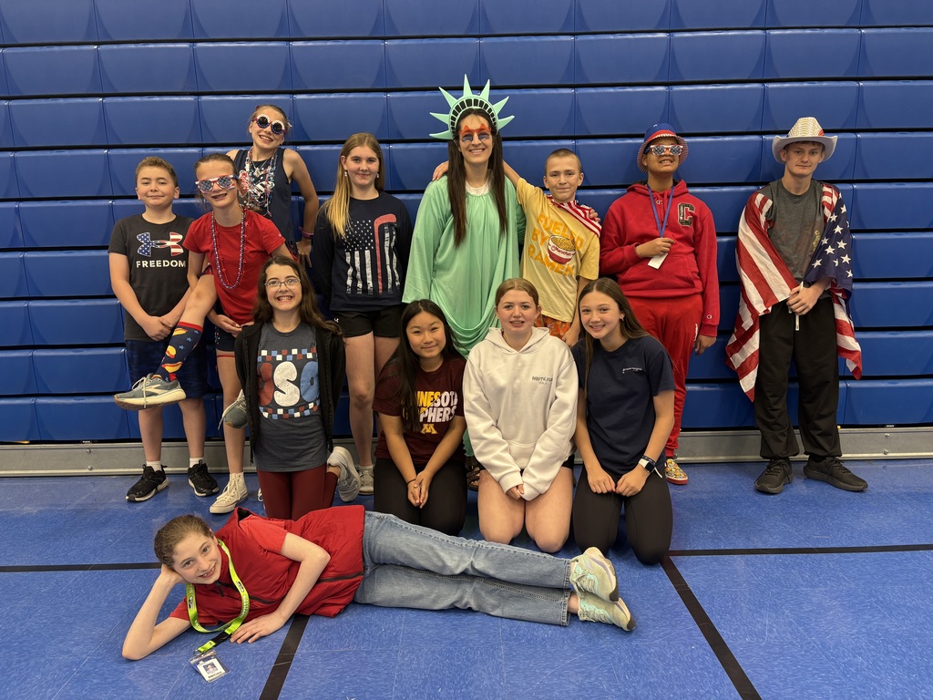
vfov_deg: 53.1
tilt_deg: -9.2
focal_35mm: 26
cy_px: 350
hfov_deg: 67.3
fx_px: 701
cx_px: 466
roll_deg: +1.6
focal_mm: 5.96
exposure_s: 1/60
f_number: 1.6
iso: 100
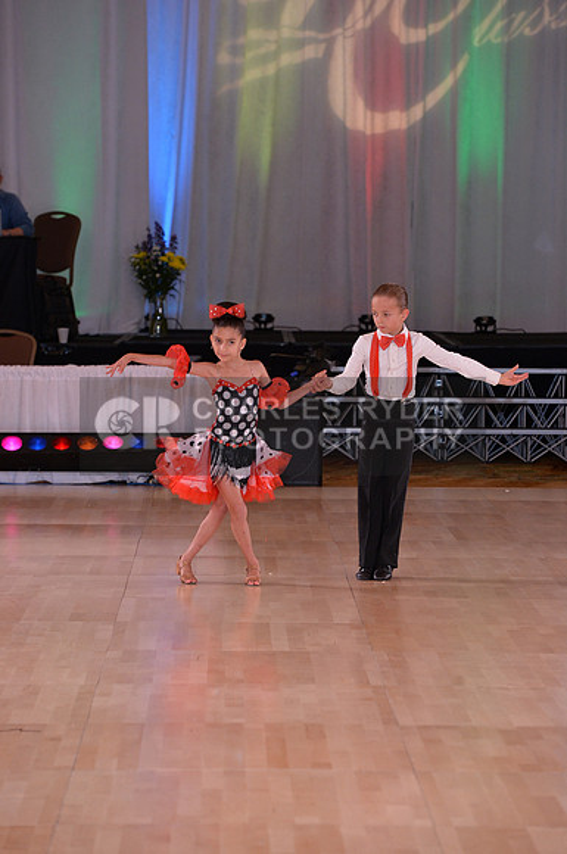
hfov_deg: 8.6
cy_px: 427
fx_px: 3791
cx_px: 284
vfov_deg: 12.9
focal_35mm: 160
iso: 2000
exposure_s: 1/250
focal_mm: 160
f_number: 5.6
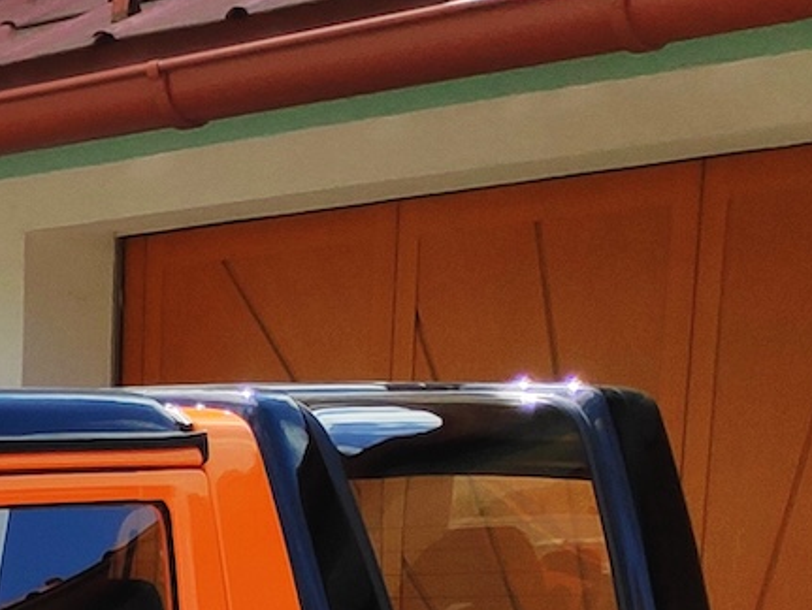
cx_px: -460
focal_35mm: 89
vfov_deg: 13.9
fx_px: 2089
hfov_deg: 18.9
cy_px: 1248
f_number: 1.9
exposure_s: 1/2138
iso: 100
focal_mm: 3.94
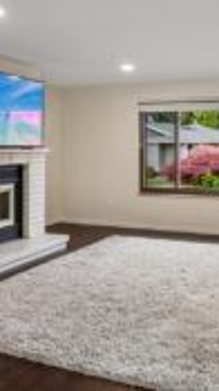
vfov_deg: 54.9
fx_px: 373
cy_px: 155
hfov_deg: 31.8
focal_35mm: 36
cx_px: 179
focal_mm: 10
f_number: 9
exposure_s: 1/13
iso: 250
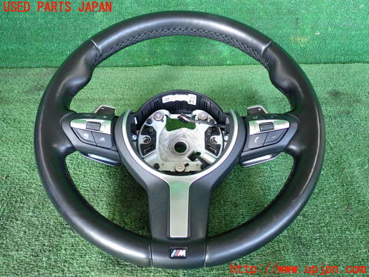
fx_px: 341
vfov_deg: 44.2
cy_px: 138
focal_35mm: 32
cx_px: 184
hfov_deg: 56.8
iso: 400
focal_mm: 5.79
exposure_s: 1/125
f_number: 2.4
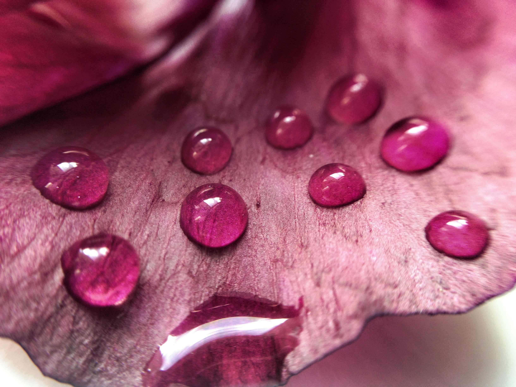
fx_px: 492
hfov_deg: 55.4
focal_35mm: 33
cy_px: 194
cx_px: 258
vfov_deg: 42.9
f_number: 2.4
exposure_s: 1/24
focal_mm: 4.13
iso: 50
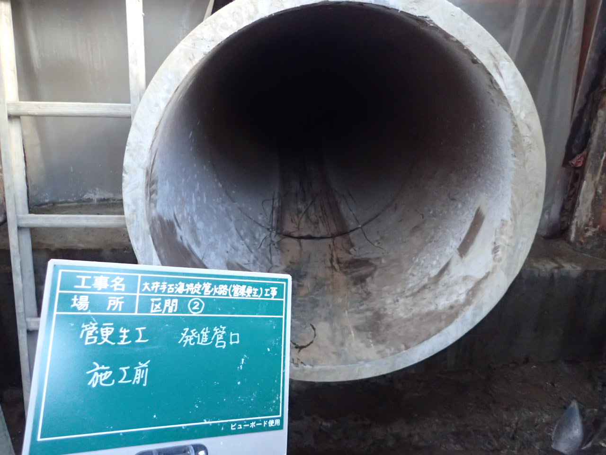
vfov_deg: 54.9
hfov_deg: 69.4
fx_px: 438
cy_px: 228
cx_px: 303
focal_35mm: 25
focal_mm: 4.5
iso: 800
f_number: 2
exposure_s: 1/100
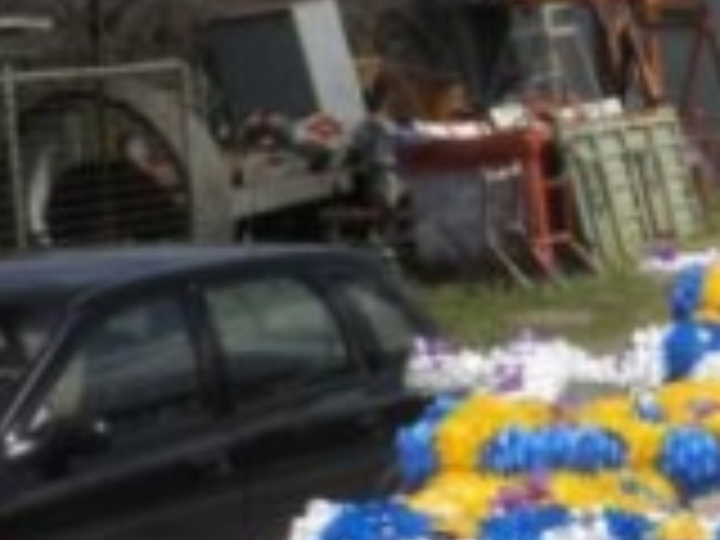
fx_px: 2974
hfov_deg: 12.9
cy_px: 729
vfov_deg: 10.1
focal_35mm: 143
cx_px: 1161
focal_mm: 7.6
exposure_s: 1/160
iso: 64
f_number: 10.1
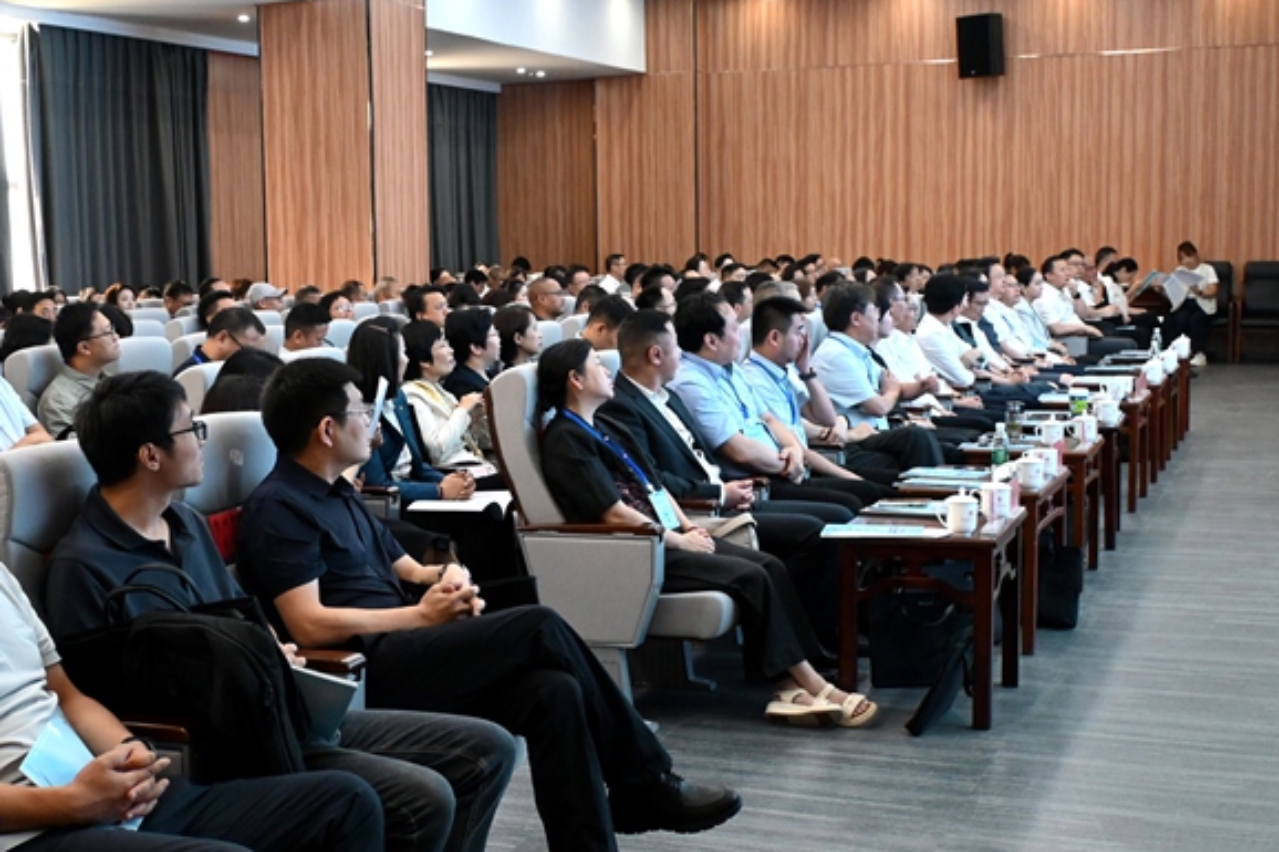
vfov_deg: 25.0
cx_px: 462
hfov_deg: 36.6
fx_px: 1918
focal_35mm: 54
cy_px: 428
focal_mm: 26
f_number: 4.5
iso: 2500
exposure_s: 1/125
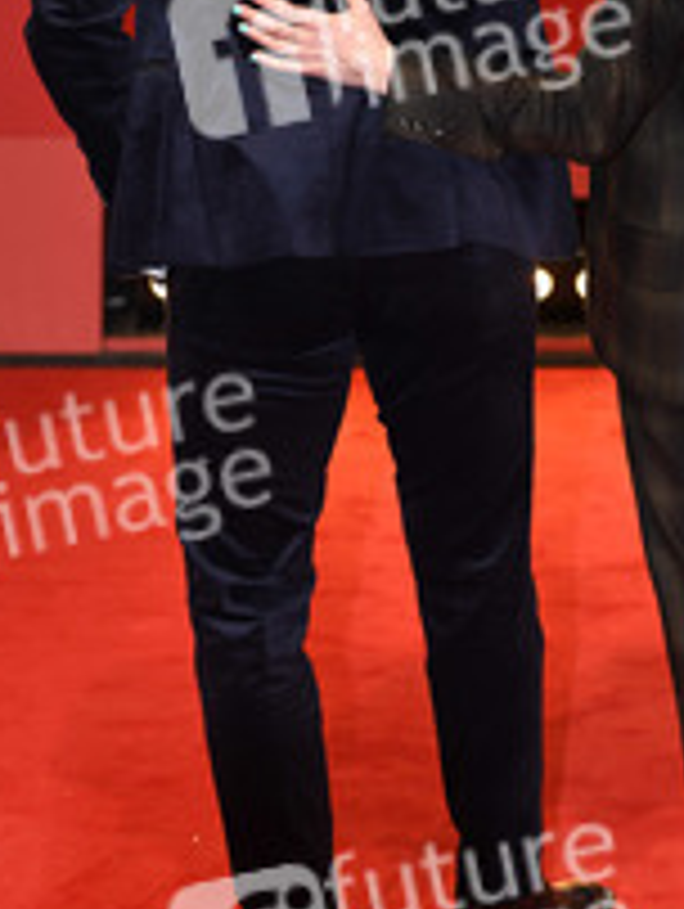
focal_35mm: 133
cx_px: 531
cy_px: 256
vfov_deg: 14.8
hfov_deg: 11.1
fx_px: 3497
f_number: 3.5
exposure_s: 1/400
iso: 800
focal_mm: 70
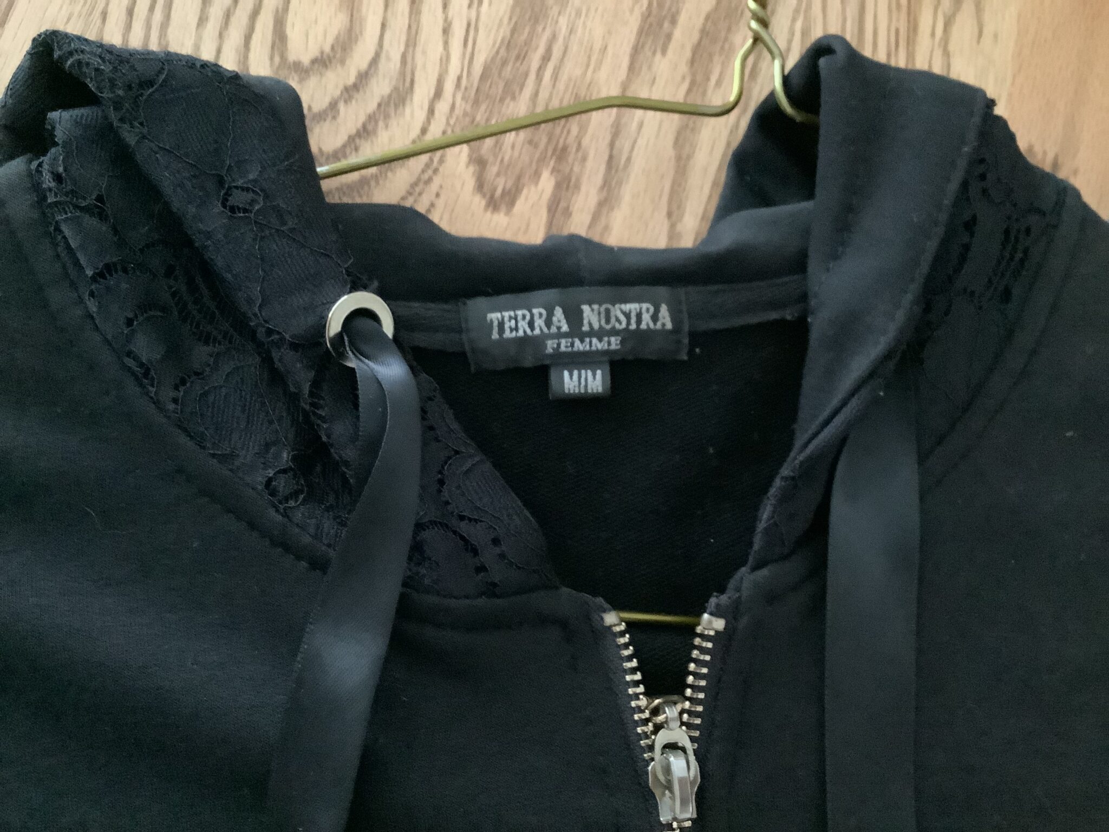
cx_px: 554
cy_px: 416
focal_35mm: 31
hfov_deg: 58.4
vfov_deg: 45.4
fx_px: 993
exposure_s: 1/15
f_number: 2.4
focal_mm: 3.3
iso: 800
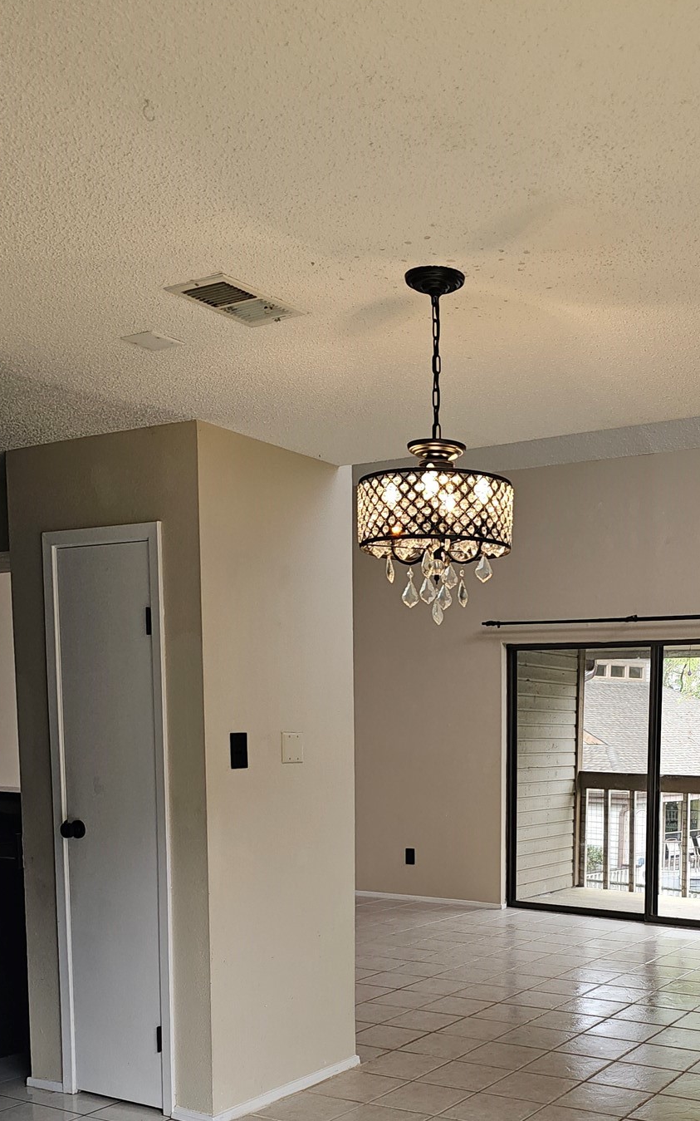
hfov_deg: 33.8
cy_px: 842
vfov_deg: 50.6
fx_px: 1129
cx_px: 519
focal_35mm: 37
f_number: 1.7
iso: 64
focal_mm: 6.3
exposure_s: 1/60
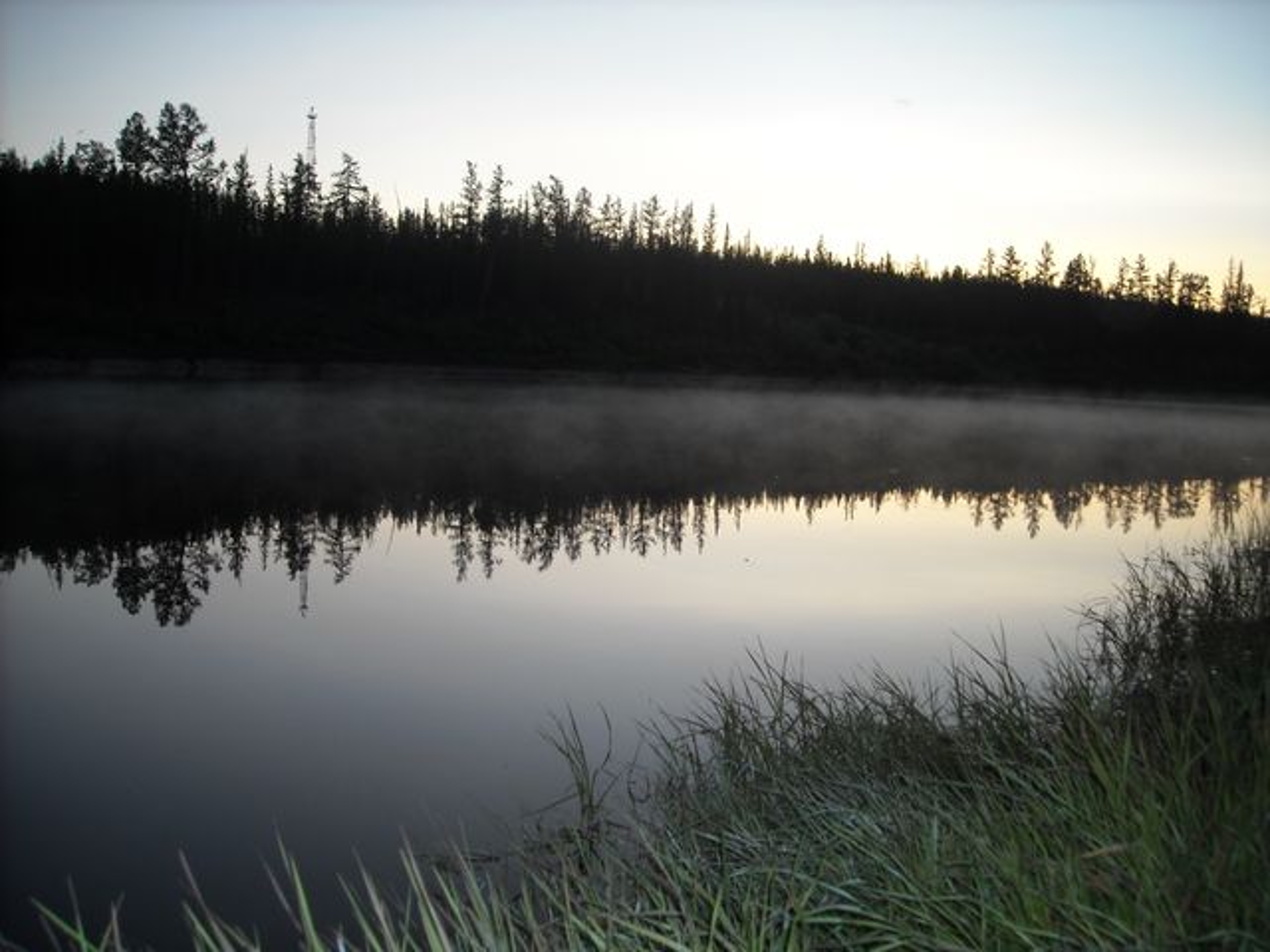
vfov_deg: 40.7
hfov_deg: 52.6
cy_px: 476
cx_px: 635
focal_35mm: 35
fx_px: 1284
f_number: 2.8
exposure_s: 1/74
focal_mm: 5.7
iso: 64
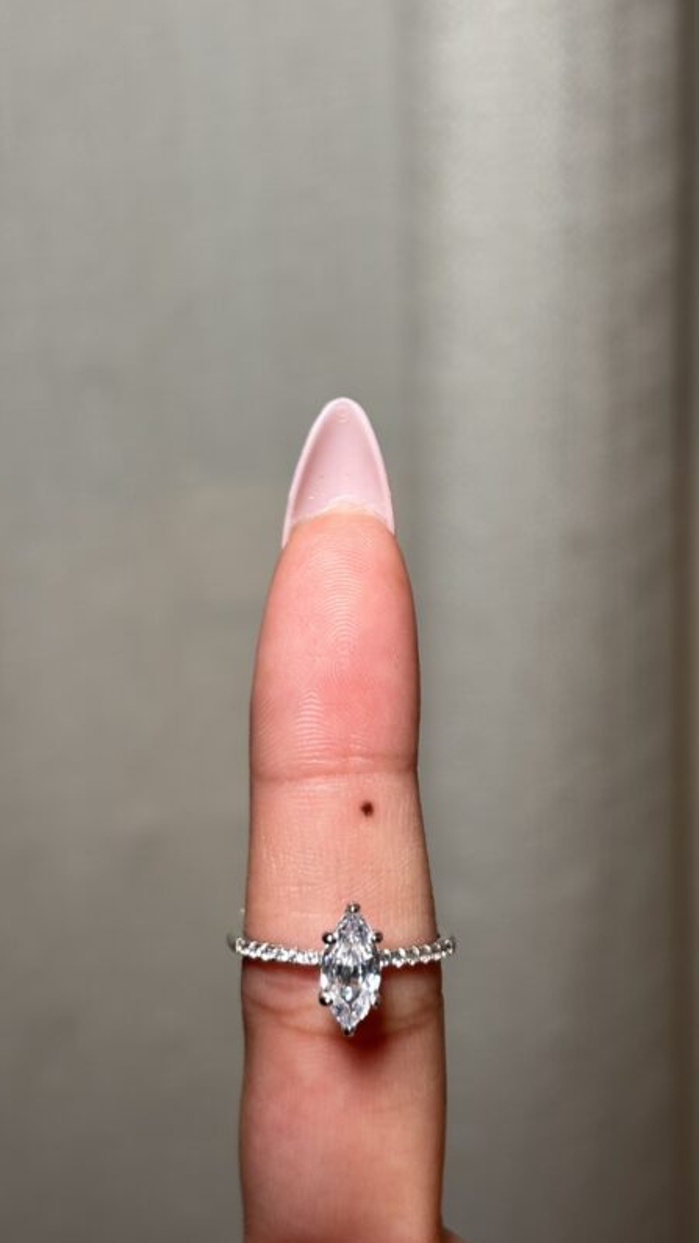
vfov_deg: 36.6
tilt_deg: -19.4
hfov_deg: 21.1
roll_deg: +3.3
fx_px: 1879
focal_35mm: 57
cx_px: 355
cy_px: 624
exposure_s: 1/60
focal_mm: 5.96
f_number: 1.6
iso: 25
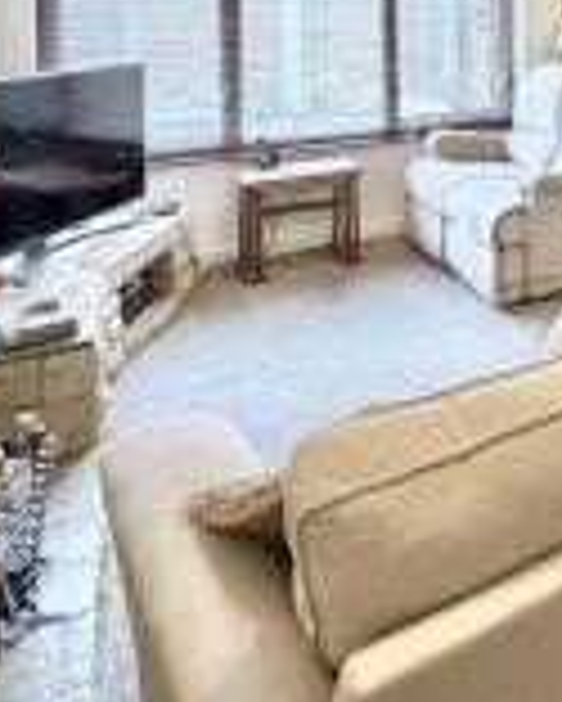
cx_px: 744
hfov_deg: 30.7
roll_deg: -0.9
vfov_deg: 43.4
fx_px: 769
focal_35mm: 37
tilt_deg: -1.1
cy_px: 29
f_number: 2.2
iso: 160
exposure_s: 1/50
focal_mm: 2.22
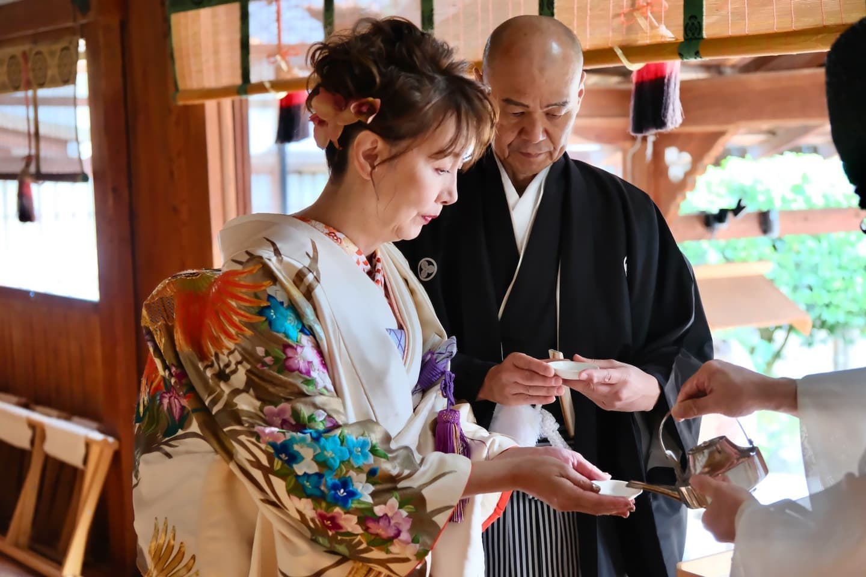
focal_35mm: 57
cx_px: 433
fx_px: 1371
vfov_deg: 23.8
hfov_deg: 35.1
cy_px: 288
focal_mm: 37.9
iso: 5000
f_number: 2.8
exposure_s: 1/100
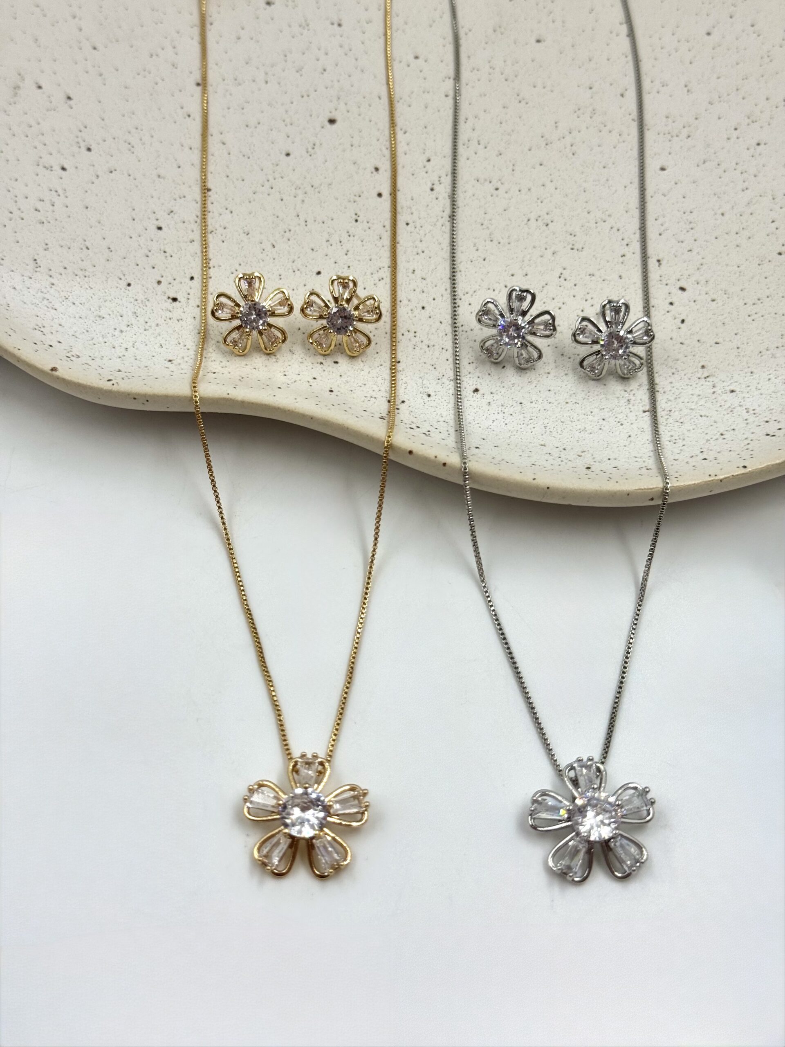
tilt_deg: -57.2
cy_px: 524
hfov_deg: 30.3
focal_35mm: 48
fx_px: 1451
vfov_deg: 39.7
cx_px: 392
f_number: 1.78
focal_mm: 6.76
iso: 64
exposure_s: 1/1238
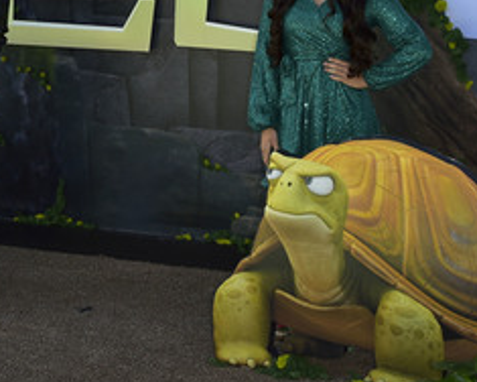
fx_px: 1144
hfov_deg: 23.3
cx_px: 101
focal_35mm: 81
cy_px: 93
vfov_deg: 18.8
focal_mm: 45
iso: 125
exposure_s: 1/250
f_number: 7.1
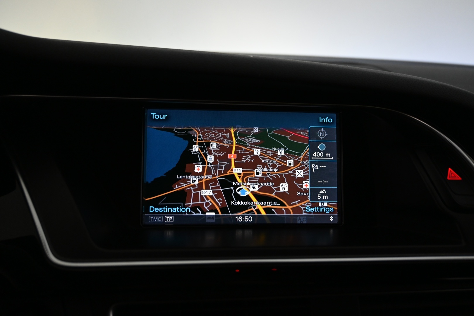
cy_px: 158
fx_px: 405
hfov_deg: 60.7
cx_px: 237
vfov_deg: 42.6
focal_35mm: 31
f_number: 3.8
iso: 640
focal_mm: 20.5
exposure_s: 1/30
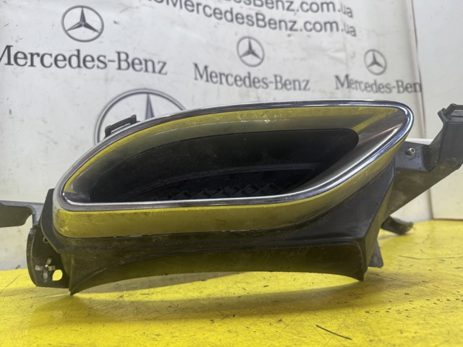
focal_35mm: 24
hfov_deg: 71.6
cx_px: 232
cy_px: 174
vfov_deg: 56.8
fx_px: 321
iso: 125
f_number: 1.78
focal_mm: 6.76
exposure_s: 1/100
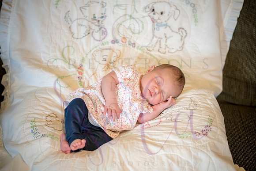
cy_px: 86
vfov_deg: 27.0
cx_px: 128
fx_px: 356
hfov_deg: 39.6
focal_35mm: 50
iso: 800
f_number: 2.2
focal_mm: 50
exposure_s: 1/100
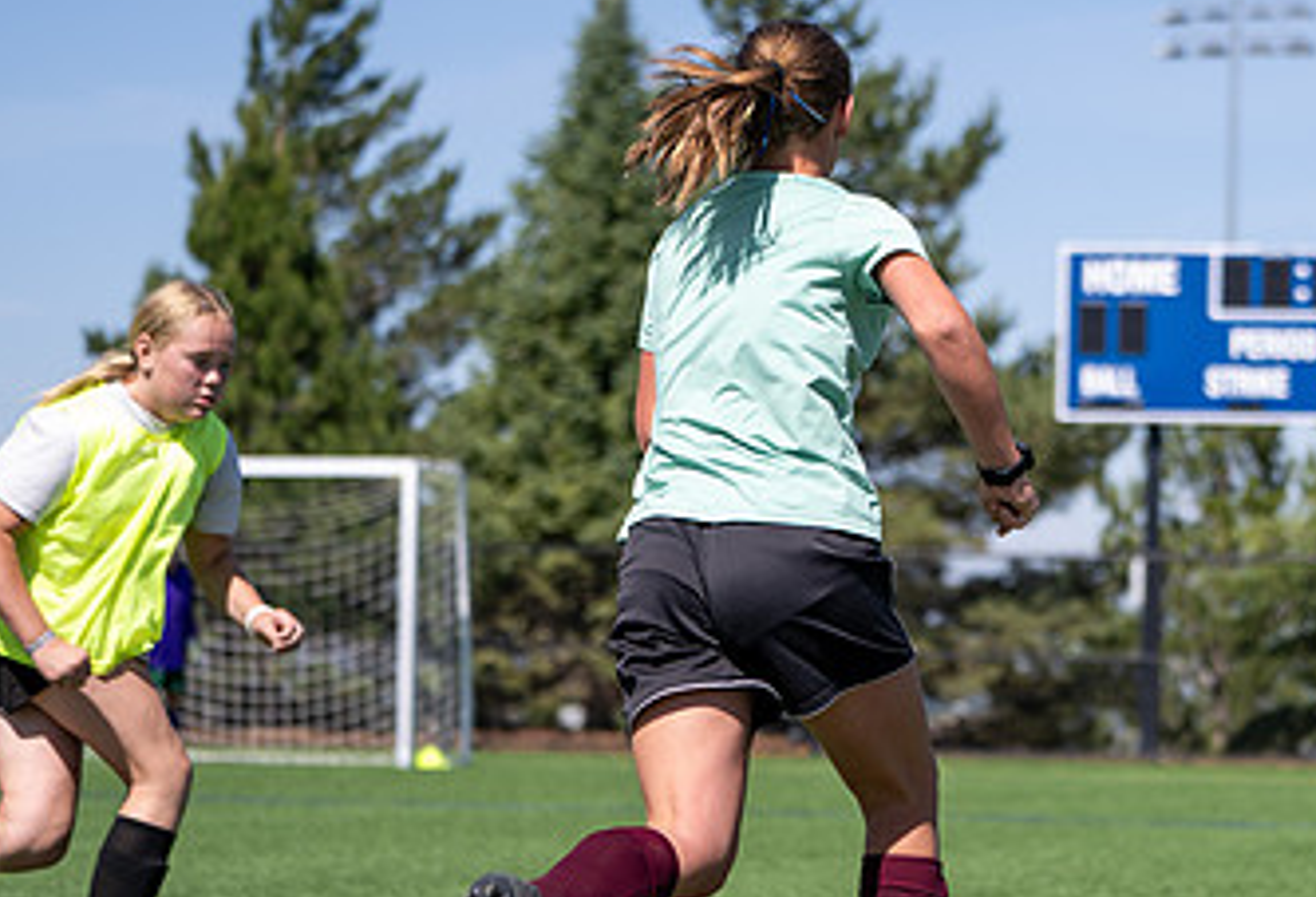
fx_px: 4822
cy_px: 513
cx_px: 1032
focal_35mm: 131
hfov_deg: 15.5
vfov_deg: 10.6
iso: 50
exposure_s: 1/800
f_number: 2.8
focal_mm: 70
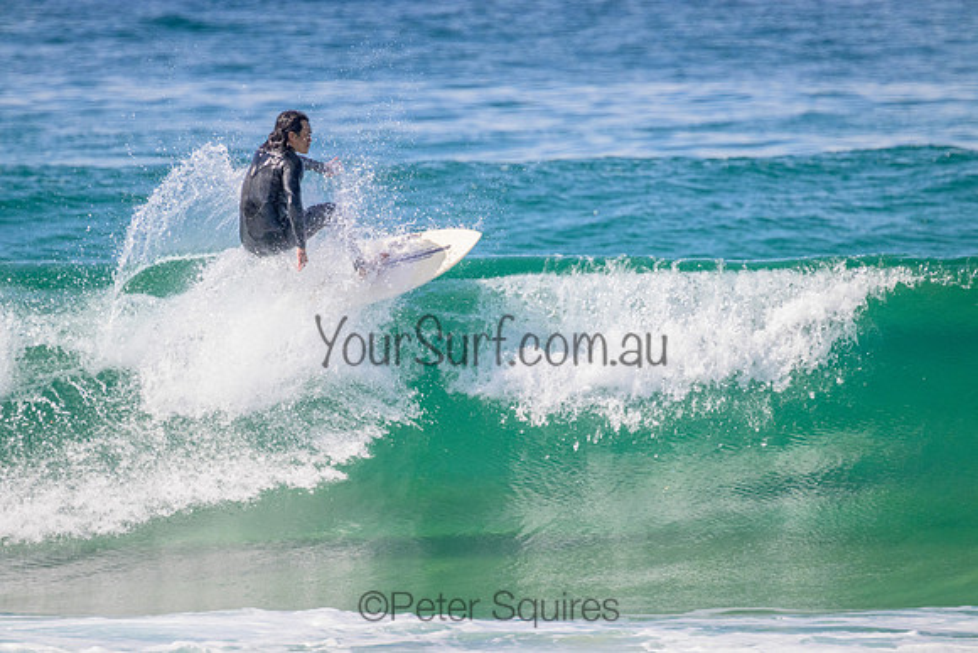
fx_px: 21737
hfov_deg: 2.6
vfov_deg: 1.7
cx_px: 489
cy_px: 326
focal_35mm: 800
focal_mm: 800
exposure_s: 1/2000
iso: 2000
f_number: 11
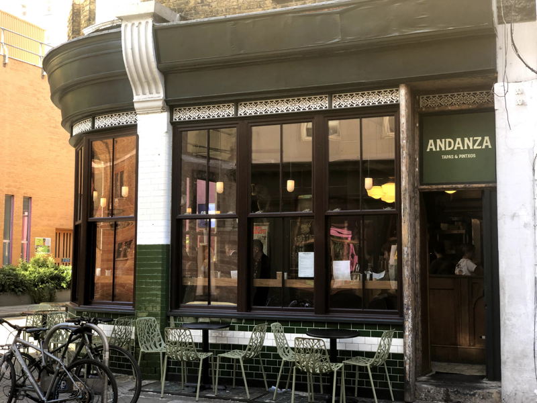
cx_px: 268
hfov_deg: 36.8
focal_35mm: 52
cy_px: 202
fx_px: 807
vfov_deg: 28.0
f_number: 2.4
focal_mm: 6
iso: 16
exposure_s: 1/60
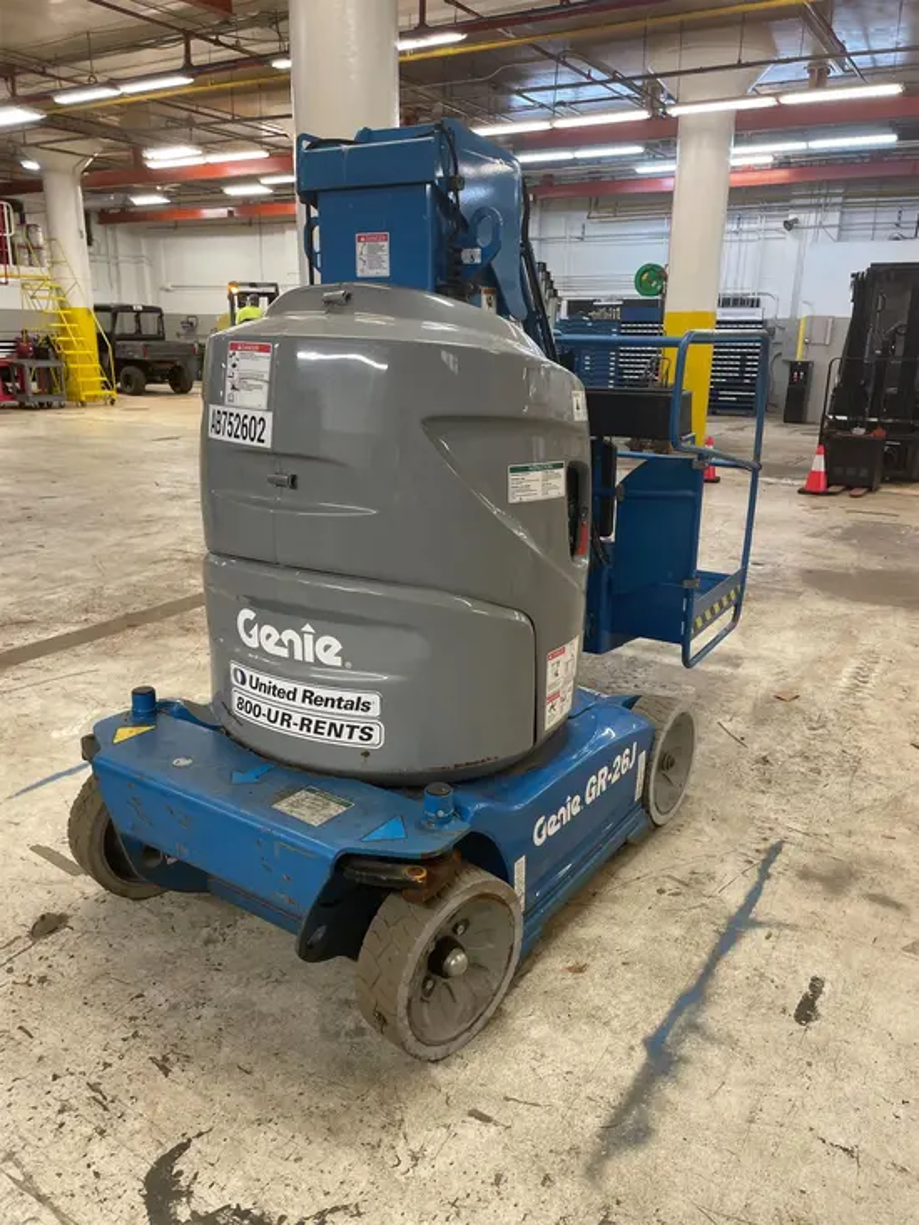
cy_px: 612
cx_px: 460
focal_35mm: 26
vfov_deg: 67.3
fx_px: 920
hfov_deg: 53.1
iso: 80
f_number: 1.6
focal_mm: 4.2
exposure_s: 1/60
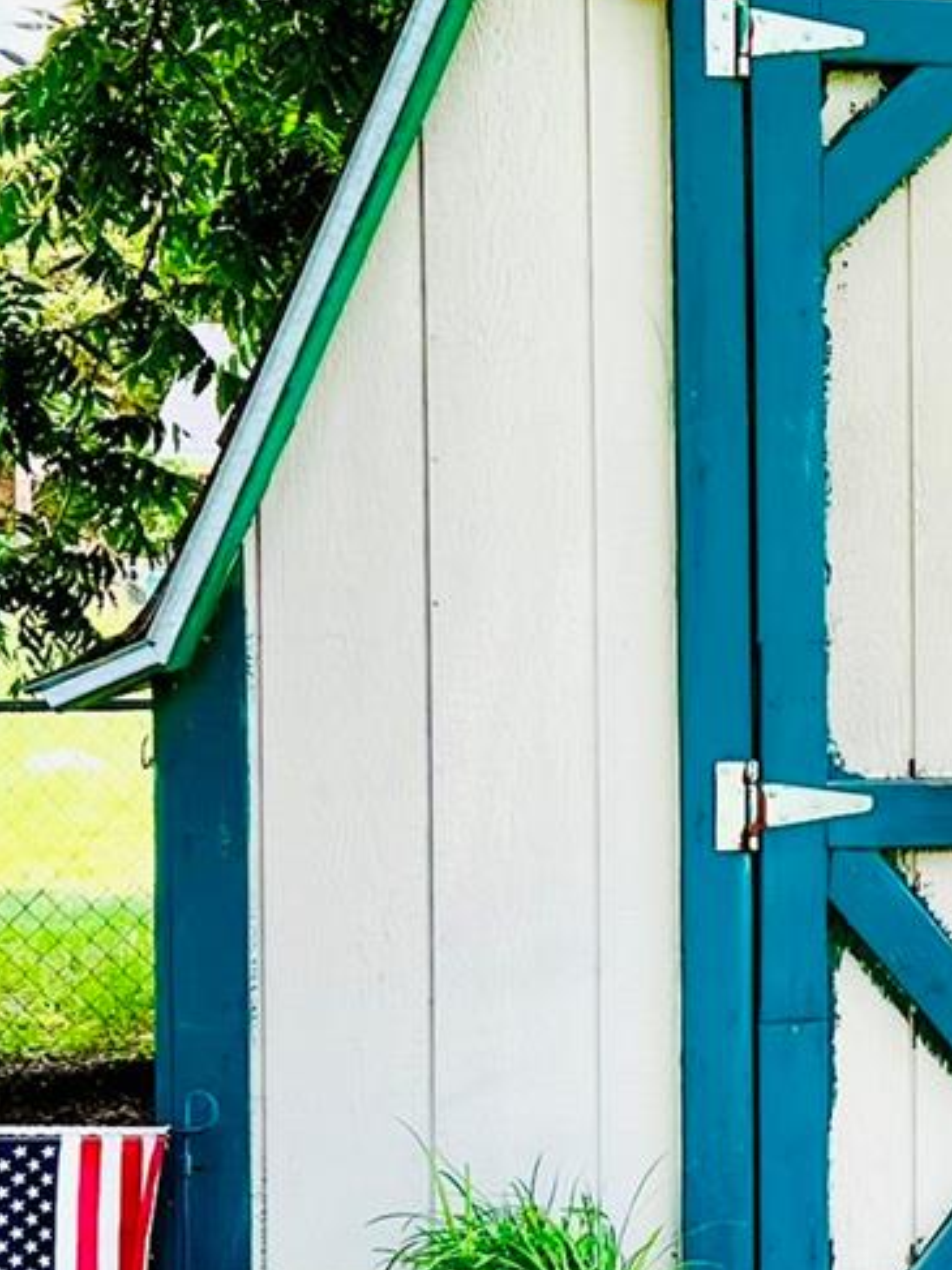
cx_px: 1223
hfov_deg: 17.0
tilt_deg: -0.9
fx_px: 3008
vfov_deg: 23.8
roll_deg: +0.9
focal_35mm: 82
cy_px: 634
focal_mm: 5.7
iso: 50
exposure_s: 1/696
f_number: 1.5
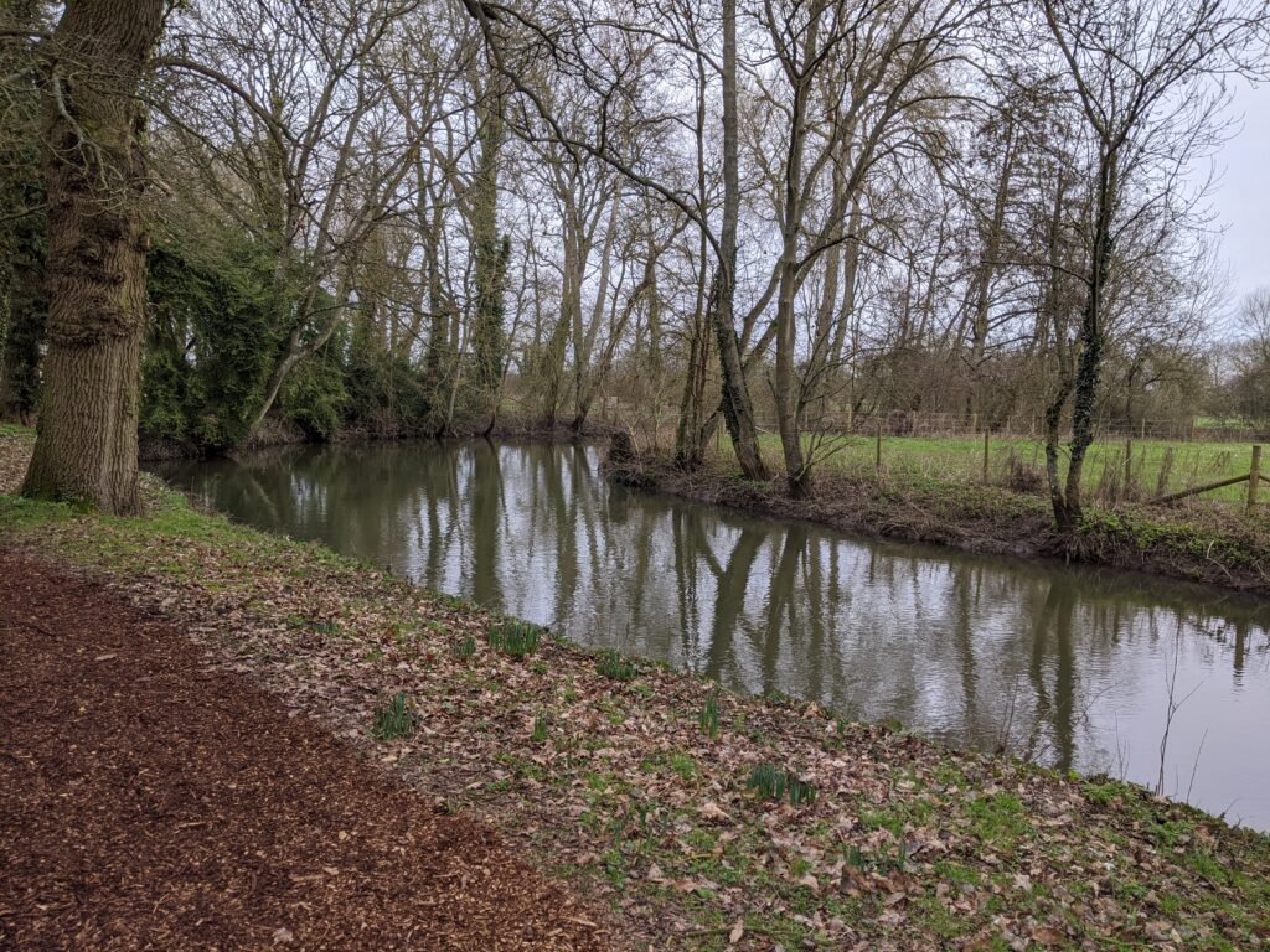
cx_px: 635
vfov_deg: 51.4
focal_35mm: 27
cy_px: 476
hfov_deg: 65.3
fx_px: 991
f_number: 1.8
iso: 43
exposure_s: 1/782
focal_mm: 4.44
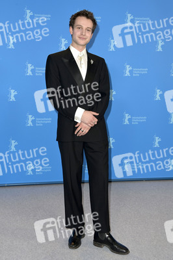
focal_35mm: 48
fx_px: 347
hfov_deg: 28.0
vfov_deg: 41.1
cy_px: 130
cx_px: 86
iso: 1000
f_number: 5.6
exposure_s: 1/250
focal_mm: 48
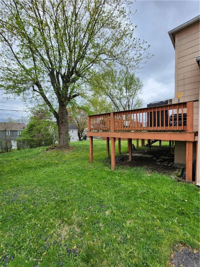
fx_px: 100
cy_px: 134
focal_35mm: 13
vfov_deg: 106.2
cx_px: 100
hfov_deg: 89.9
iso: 50
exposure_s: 1/746
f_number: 2.2
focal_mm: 2.2
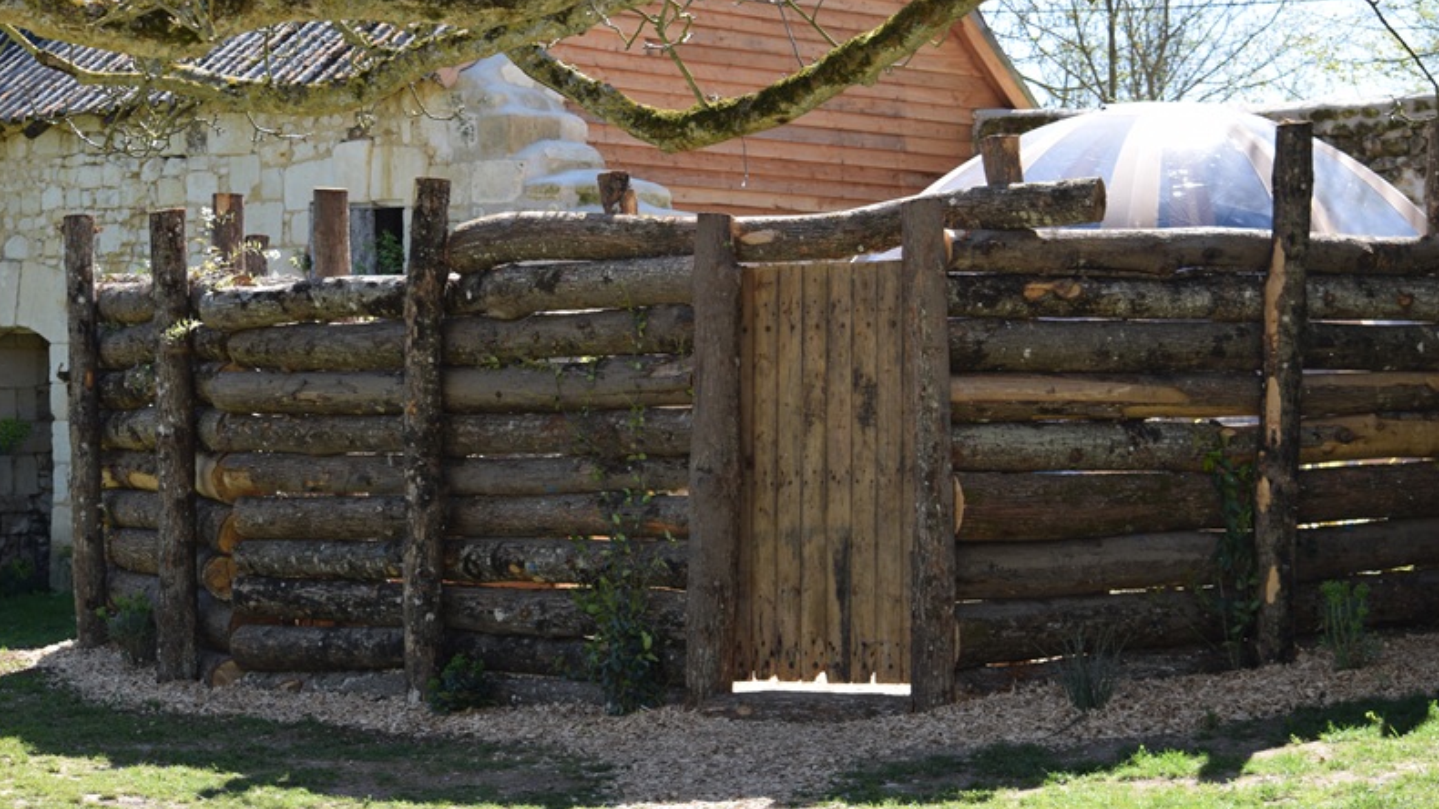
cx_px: 712
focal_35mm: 88
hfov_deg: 24.3
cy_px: 355
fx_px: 3339
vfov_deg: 13.8
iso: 100
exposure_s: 1/160
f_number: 6.3
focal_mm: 55
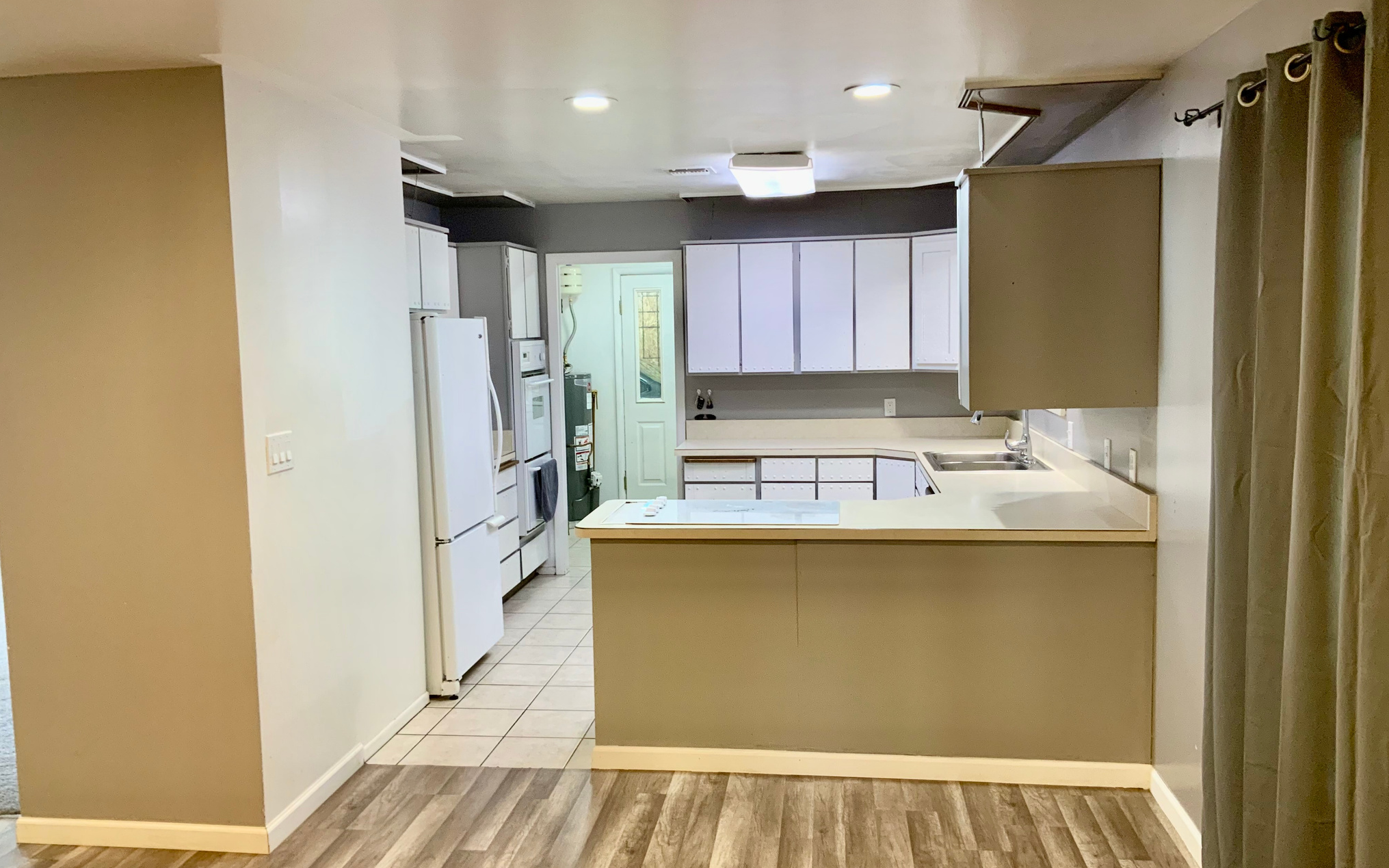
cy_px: 438
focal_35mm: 31
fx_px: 1173
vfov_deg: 40.6
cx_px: 698
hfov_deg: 61.2
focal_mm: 3
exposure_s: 1/60
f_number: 1.8
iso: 100
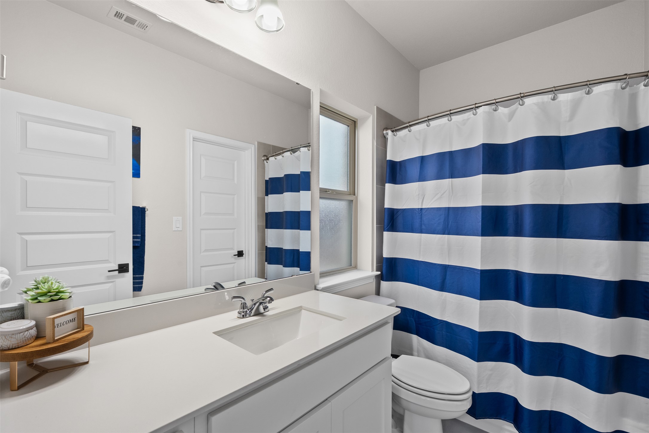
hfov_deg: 96.7
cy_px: 216
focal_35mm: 16
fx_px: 288
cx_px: 324
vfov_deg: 73.7
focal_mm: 16
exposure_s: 1/4
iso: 400
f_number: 10
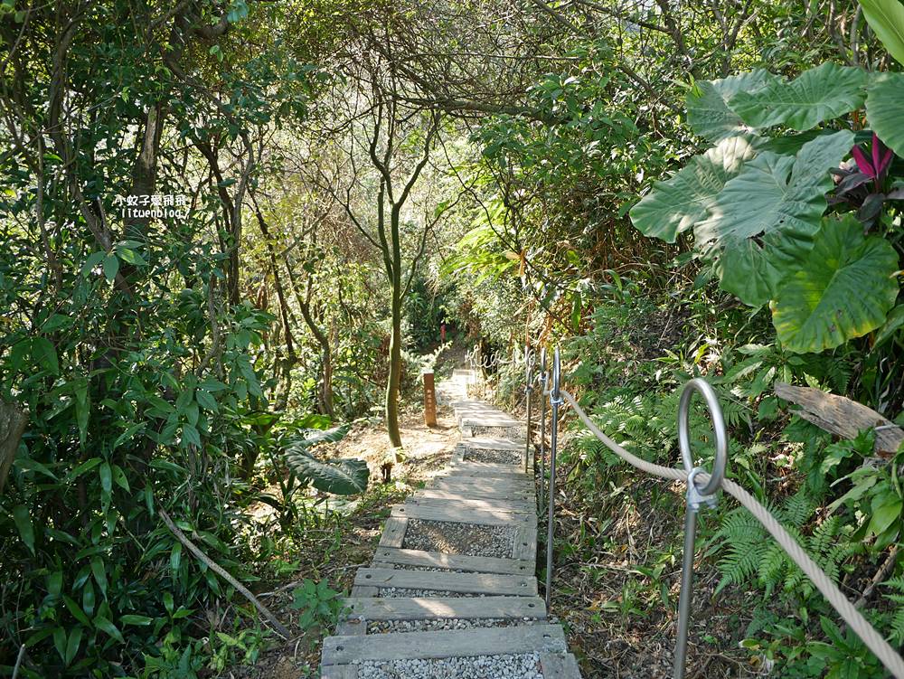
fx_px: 732
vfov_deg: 49.8
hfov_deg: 63.4
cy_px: 340
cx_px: 452
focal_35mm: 28
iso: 200
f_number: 2.5
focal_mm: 14
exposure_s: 1/160
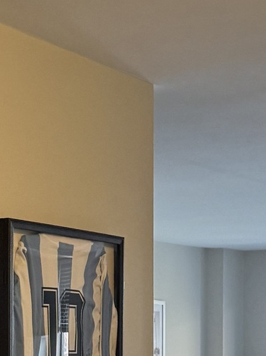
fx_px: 1149
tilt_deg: -2.4
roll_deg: -0.4
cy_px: 404
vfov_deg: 16.9
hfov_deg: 13.2
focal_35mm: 112
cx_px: 120
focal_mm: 6.76
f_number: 1.78
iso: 320
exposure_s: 1/60
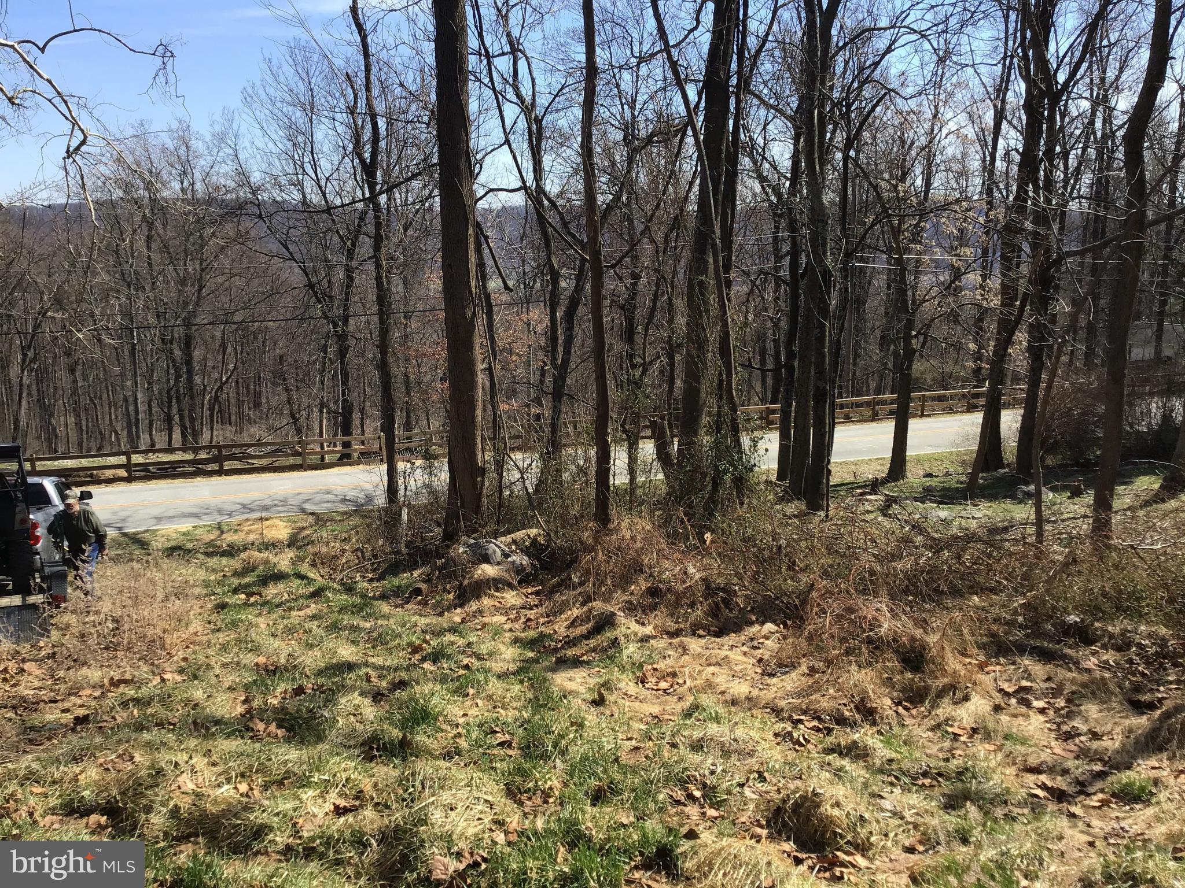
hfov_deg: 58.4
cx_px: 592
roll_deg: -0.5
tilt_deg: -12.7
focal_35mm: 31
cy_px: 444
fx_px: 1061
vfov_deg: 45.4
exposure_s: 1/641
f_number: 2.4
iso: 25
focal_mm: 3.3
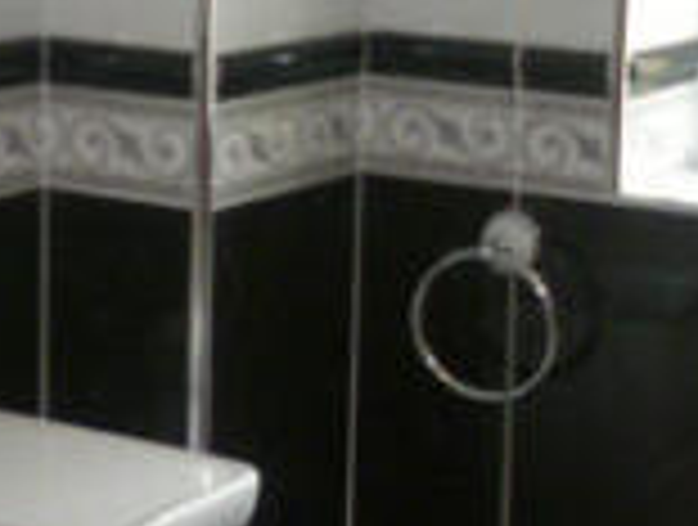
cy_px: 43
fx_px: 2122
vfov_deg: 14.0
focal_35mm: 105
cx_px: 232
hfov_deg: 18.6
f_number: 2.8
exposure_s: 1/30
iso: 250
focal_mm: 5
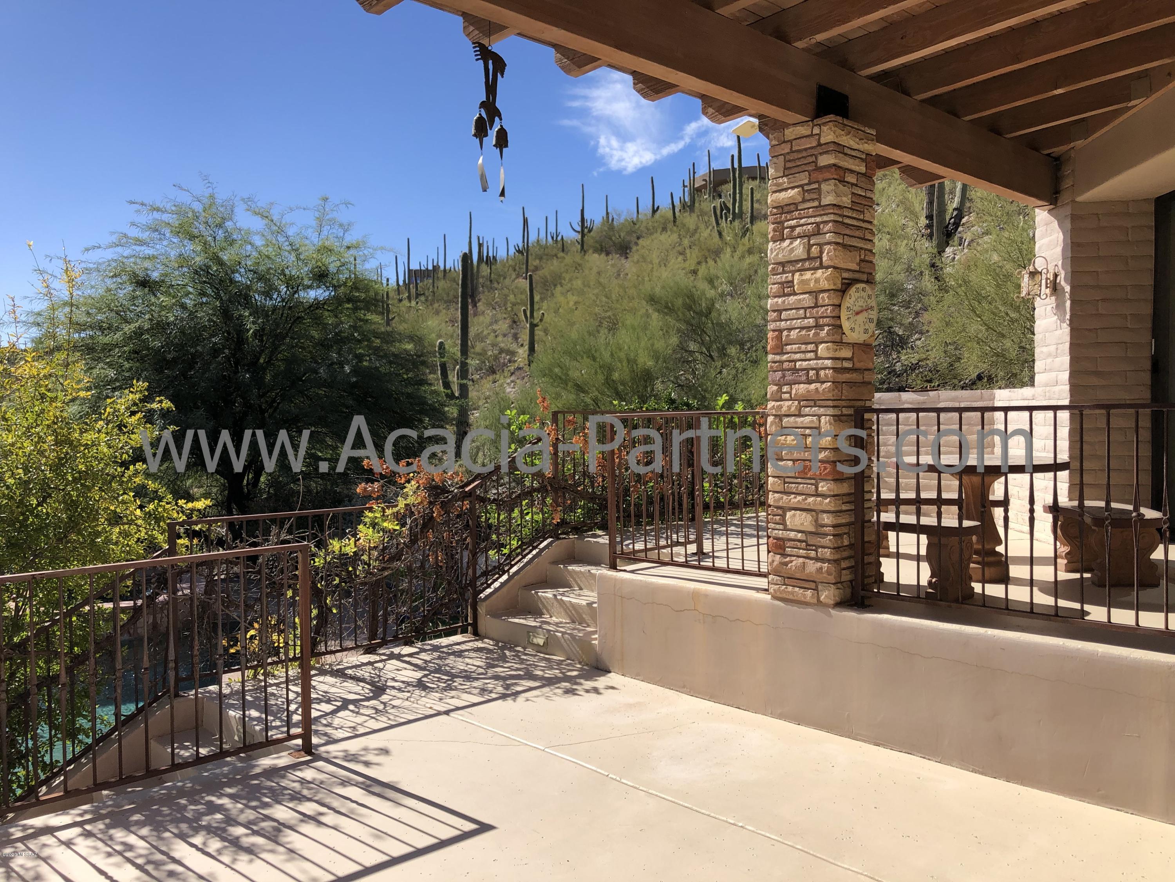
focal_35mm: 28
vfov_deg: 49.7
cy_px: 441
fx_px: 950
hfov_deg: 63.4
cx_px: 588
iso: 20
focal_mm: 4
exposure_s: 1/1919
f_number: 1.8
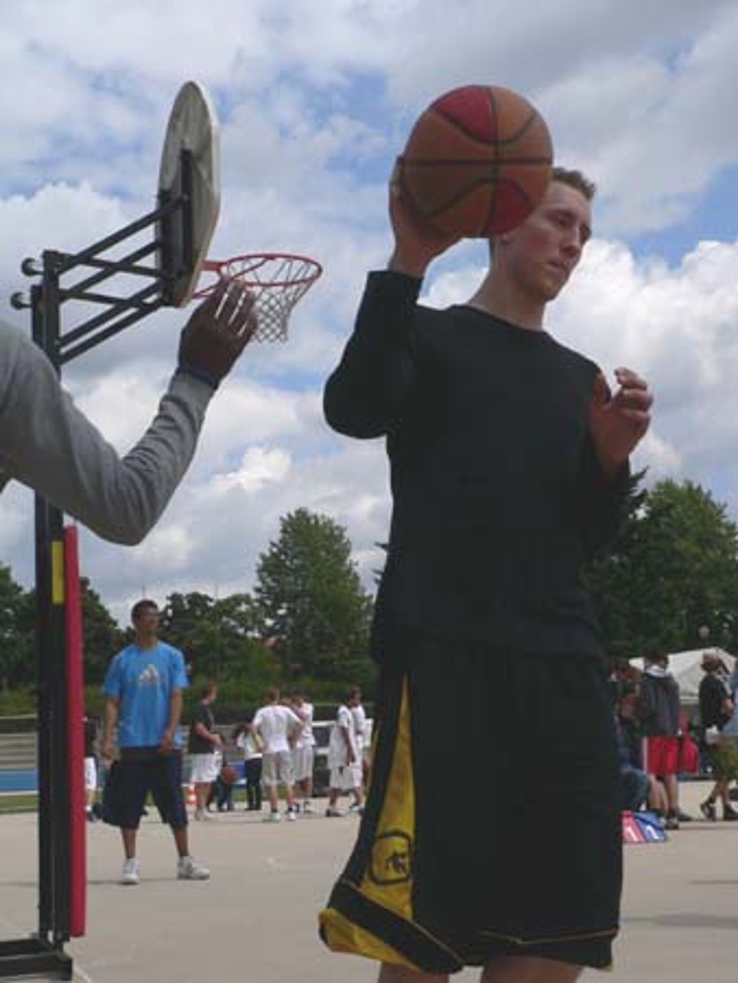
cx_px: 369
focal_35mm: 55
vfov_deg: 34.9
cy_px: 492
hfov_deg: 26.6
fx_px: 1562
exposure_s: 1/1000
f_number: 5.6
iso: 80
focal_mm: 9.2
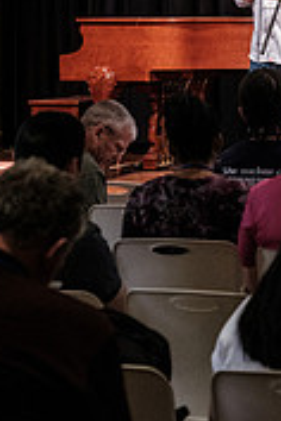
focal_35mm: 163
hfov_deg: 8.4
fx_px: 1908
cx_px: 302
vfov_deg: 12.4
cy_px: -43
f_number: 2.8
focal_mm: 42.7
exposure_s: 1/125
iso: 2500
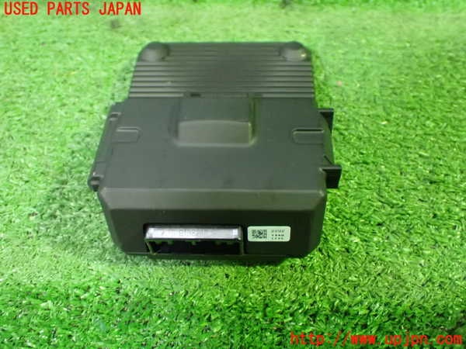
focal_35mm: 38
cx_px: 233
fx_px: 512
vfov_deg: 37.7
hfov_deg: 49.0
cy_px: 174
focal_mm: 6.83
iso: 1250
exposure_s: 1/40
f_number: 2.7
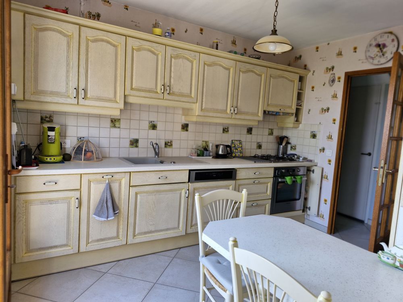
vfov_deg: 58.9
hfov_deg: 73.9
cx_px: 202
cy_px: 151
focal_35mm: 23
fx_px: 268
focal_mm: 5.54
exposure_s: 1/100
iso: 64
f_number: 1.8
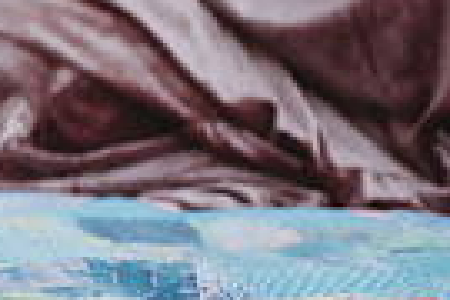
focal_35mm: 962
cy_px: -213
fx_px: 12024
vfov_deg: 1.4
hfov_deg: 2.1
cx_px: -489
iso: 100
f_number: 2.8
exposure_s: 1/250
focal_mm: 200
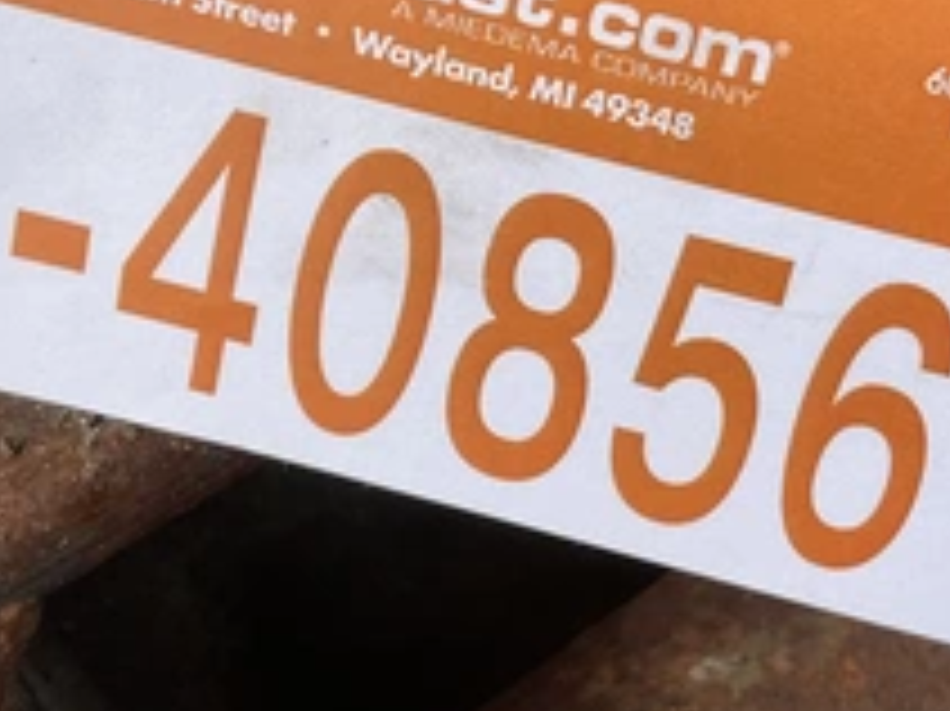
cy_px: 266
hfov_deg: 34.8
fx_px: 1509
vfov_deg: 26.4
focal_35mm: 55
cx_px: 567
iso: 25
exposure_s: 1/1221
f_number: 1.8
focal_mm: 3
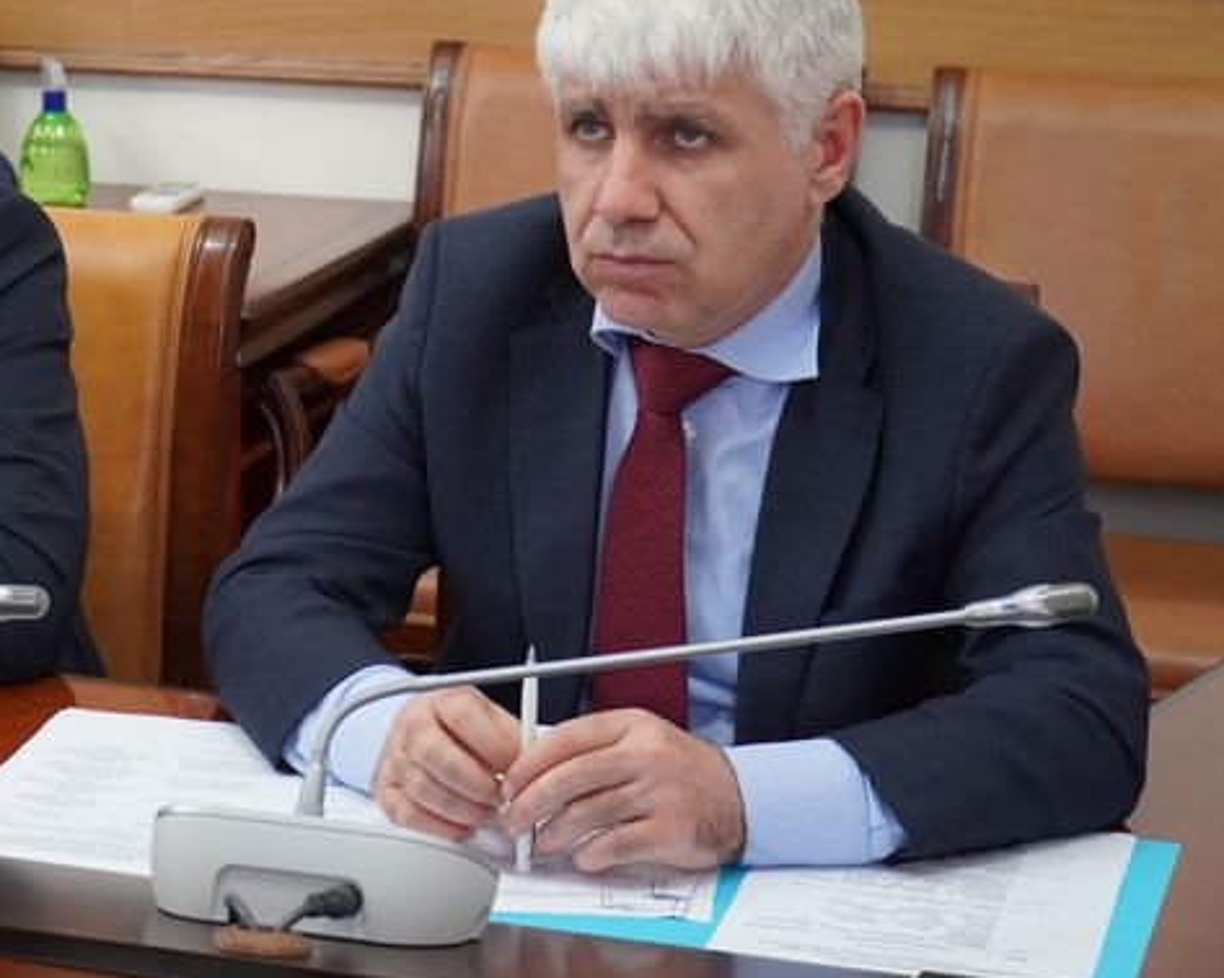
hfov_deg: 23.1
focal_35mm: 81
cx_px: 199
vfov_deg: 18.9
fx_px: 2933
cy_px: 374
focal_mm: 34
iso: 2000
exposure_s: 1/160
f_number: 4
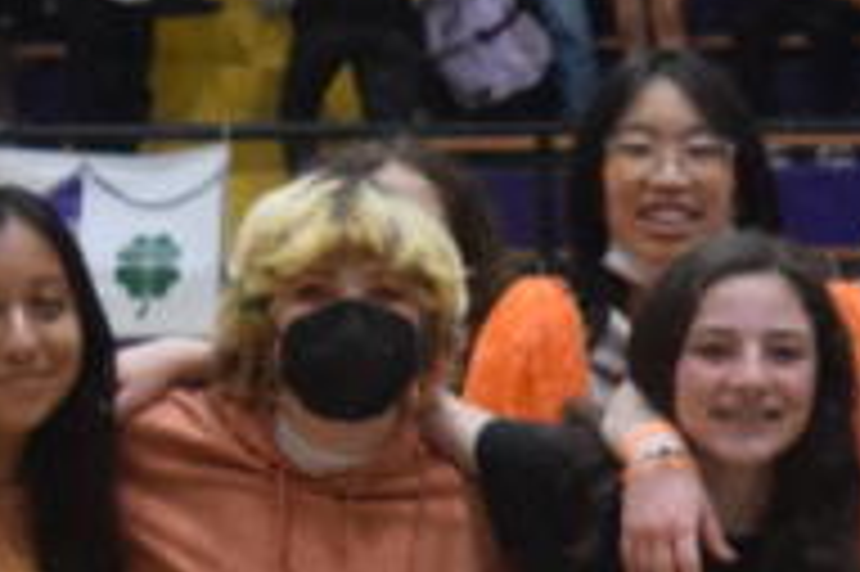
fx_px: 5060
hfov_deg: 9.4
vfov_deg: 6.4
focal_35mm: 212
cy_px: 633
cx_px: 1421
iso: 3200
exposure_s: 1/320
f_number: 3.5
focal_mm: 18
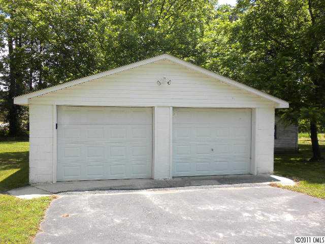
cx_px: 162
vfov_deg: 38.7
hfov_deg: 50.1
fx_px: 347
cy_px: 122
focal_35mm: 37
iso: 90
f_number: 3.5
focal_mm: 6.6
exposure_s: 1/417
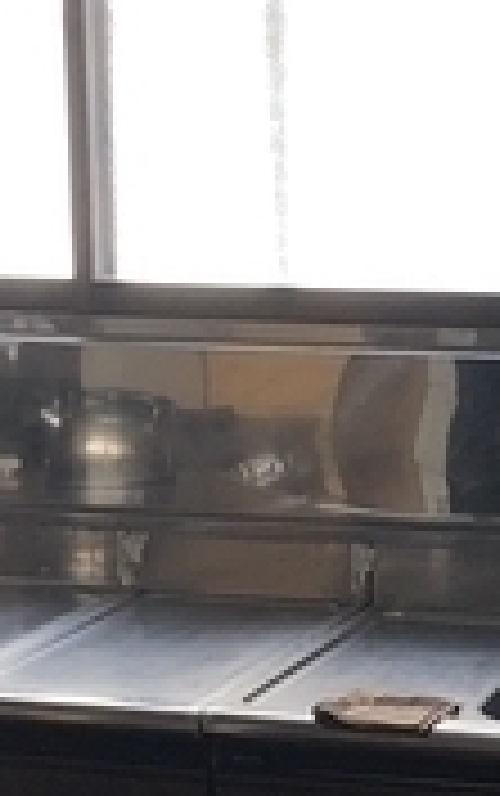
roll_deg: +0.8
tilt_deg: -16.2
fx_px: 3067
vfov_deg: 14.5
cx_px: 342
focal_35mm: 141
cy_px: 854
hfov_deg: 9.3
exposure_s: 1/40
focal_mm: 3.99
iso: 25
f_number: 1.8
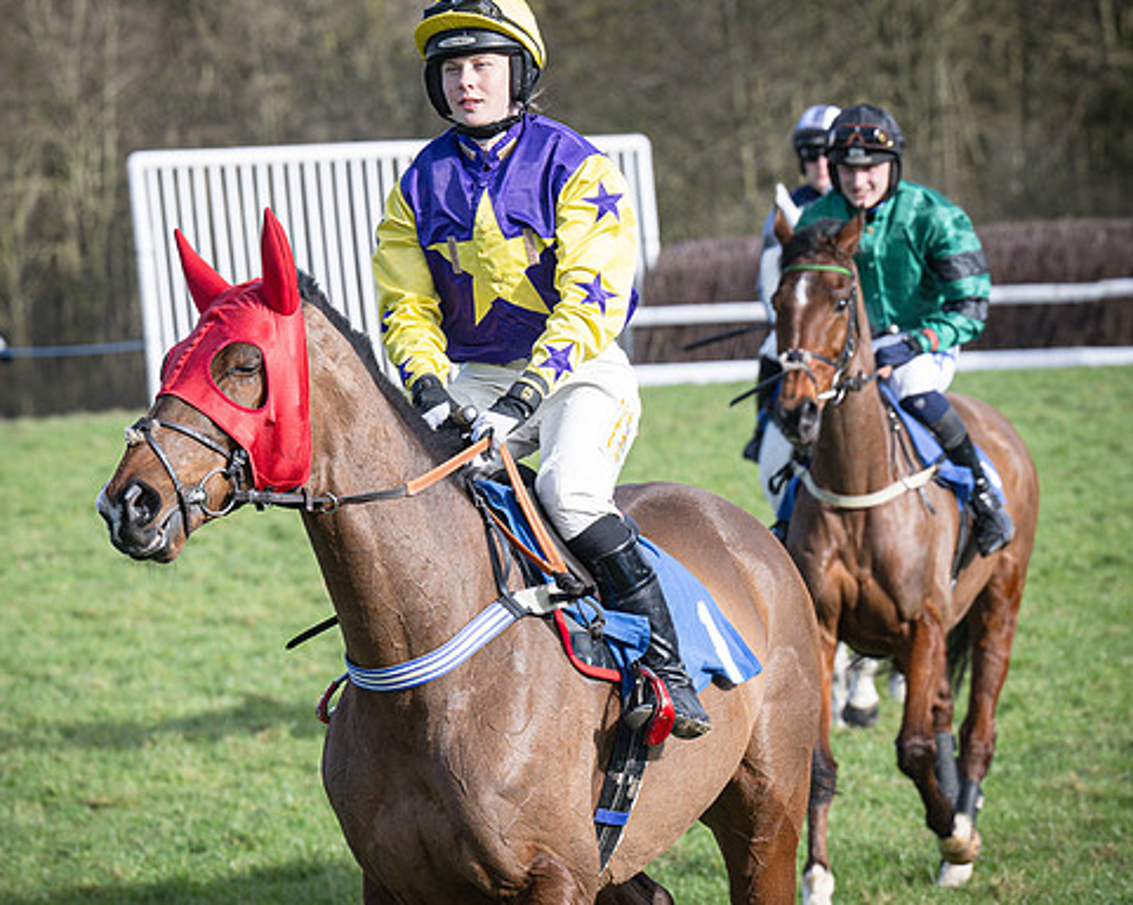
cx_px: 531
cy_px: 386
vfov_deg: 5.0
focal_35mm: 312
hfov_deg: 6.2
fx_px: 10454
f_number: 5
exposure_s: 1/1250
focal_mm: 135
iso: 400
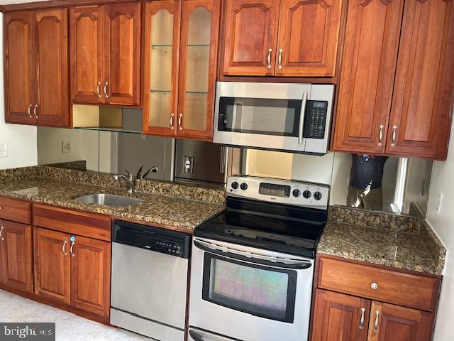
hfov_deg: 67.3
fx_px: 341
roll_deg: -2.7
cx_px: 227
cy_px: 170
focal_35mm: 26
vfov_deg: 53.1
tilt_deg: -8.8
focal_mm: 4.2
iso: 160
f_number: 1.6
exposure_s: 1/60
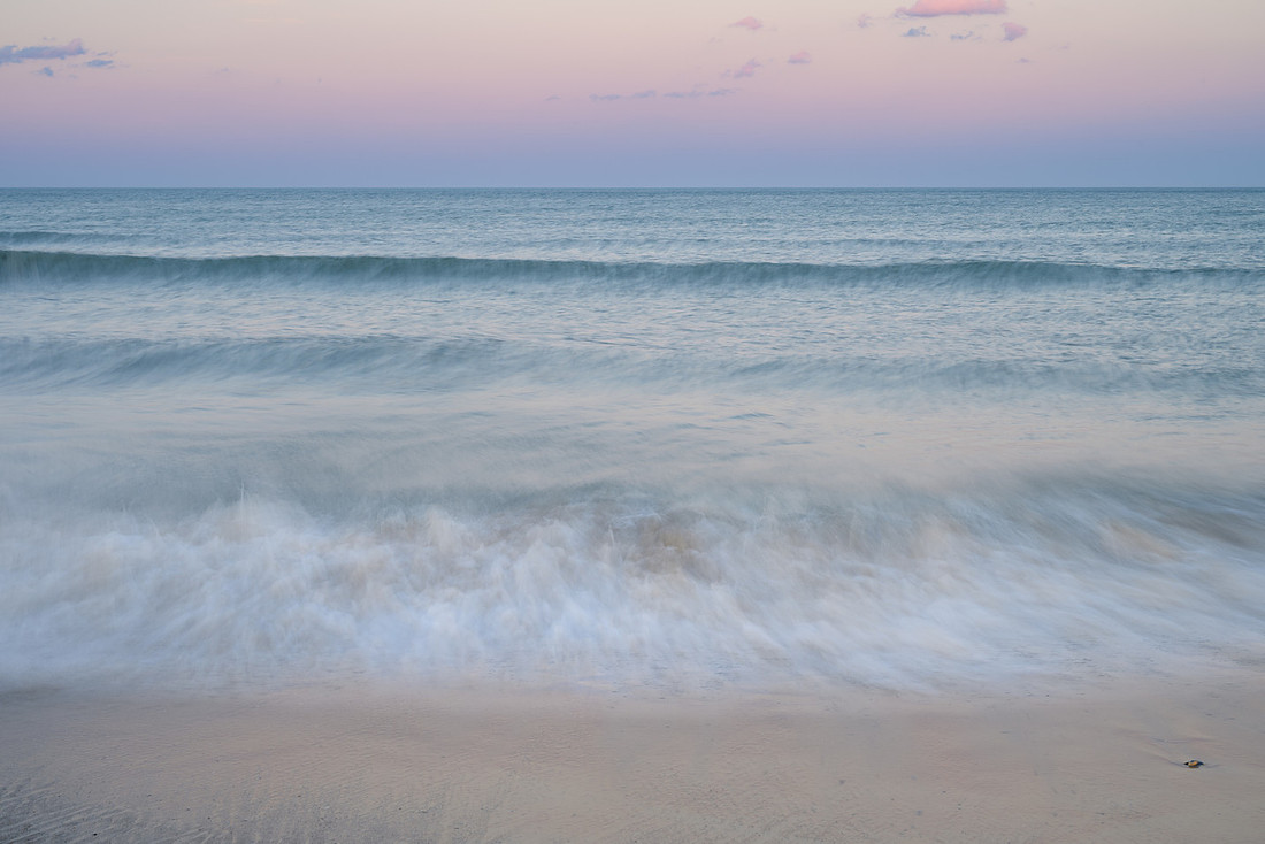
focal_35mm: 52
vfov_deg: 26.0
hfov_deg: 38.2
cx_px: 632
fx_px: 1828
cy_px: 422
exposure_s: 1/2
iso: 50
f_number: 14
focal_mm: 52
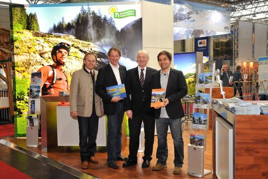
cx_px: 134
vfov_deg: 35.0
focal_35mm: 38
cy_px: 90
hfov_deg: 50.7
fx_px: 283
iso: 1600
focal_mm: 38
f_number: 6.3
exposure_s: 1/80
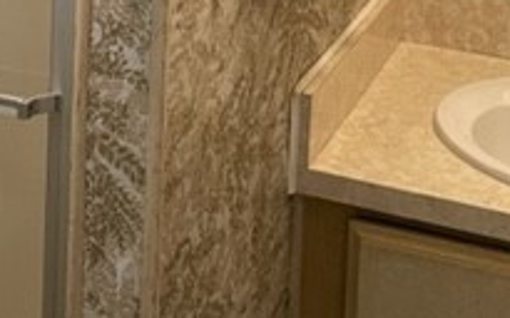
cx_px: 221
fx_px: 1195
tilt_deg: -7.0
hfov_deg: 24.1
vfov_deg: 13.5
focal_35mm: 86
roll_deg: -2.2
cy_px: -266
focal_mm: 4.2
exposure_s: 1/60
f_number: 1.6
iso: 125
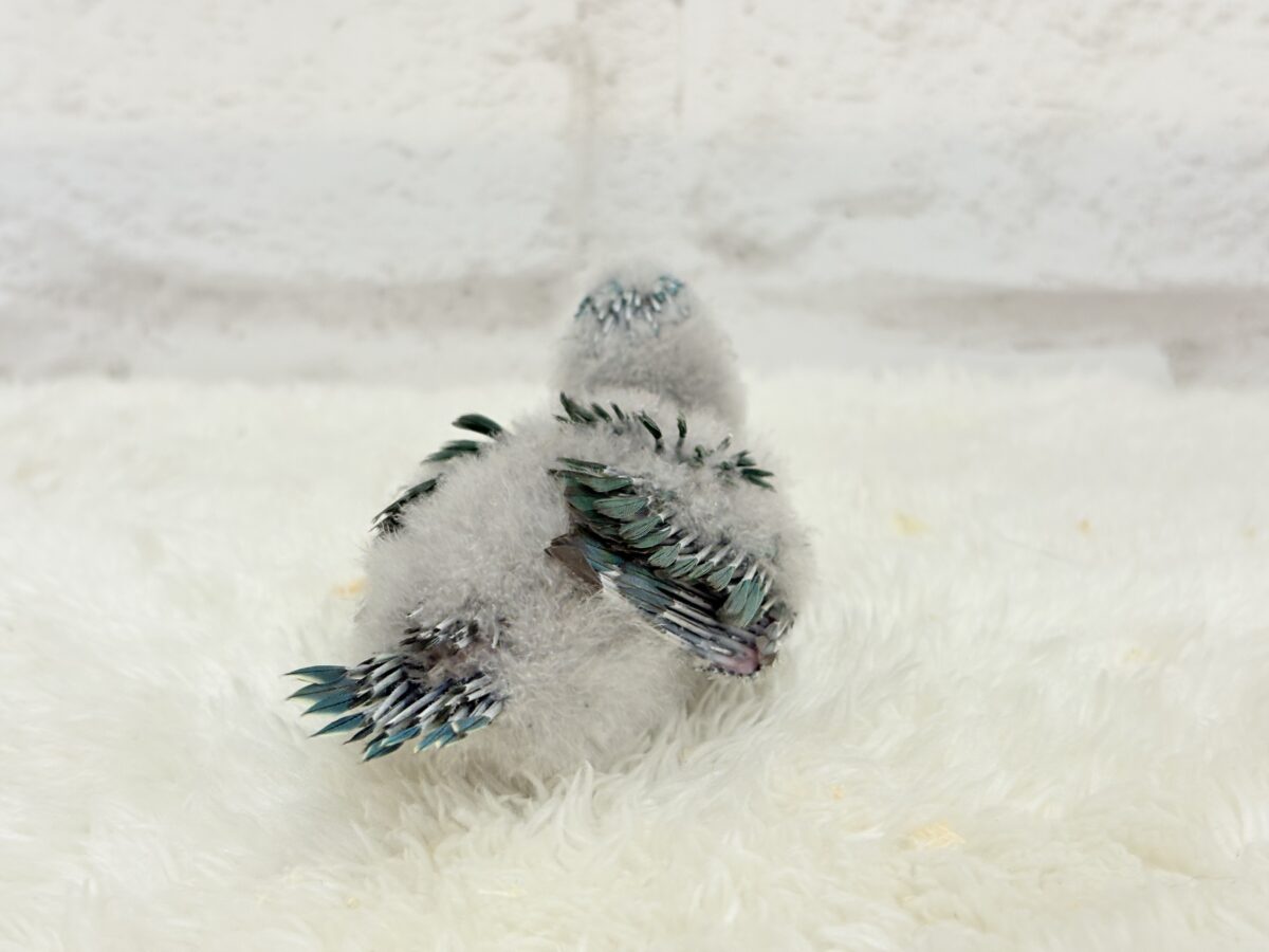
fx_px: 1906
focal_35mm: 52
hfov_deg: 36.8
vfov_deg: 28.0
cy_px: 476
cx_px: 634
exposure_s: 1/100
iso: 64
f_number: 1.6
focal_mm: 5.96
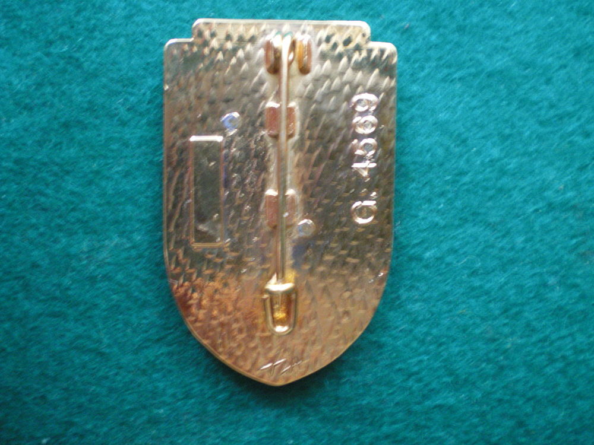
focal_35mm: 38
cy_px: 222
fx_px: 652
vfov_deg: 37.7
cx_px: 297
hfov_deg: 49.0
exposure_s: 1/10
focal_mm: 6.3
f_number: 3.1
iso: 400
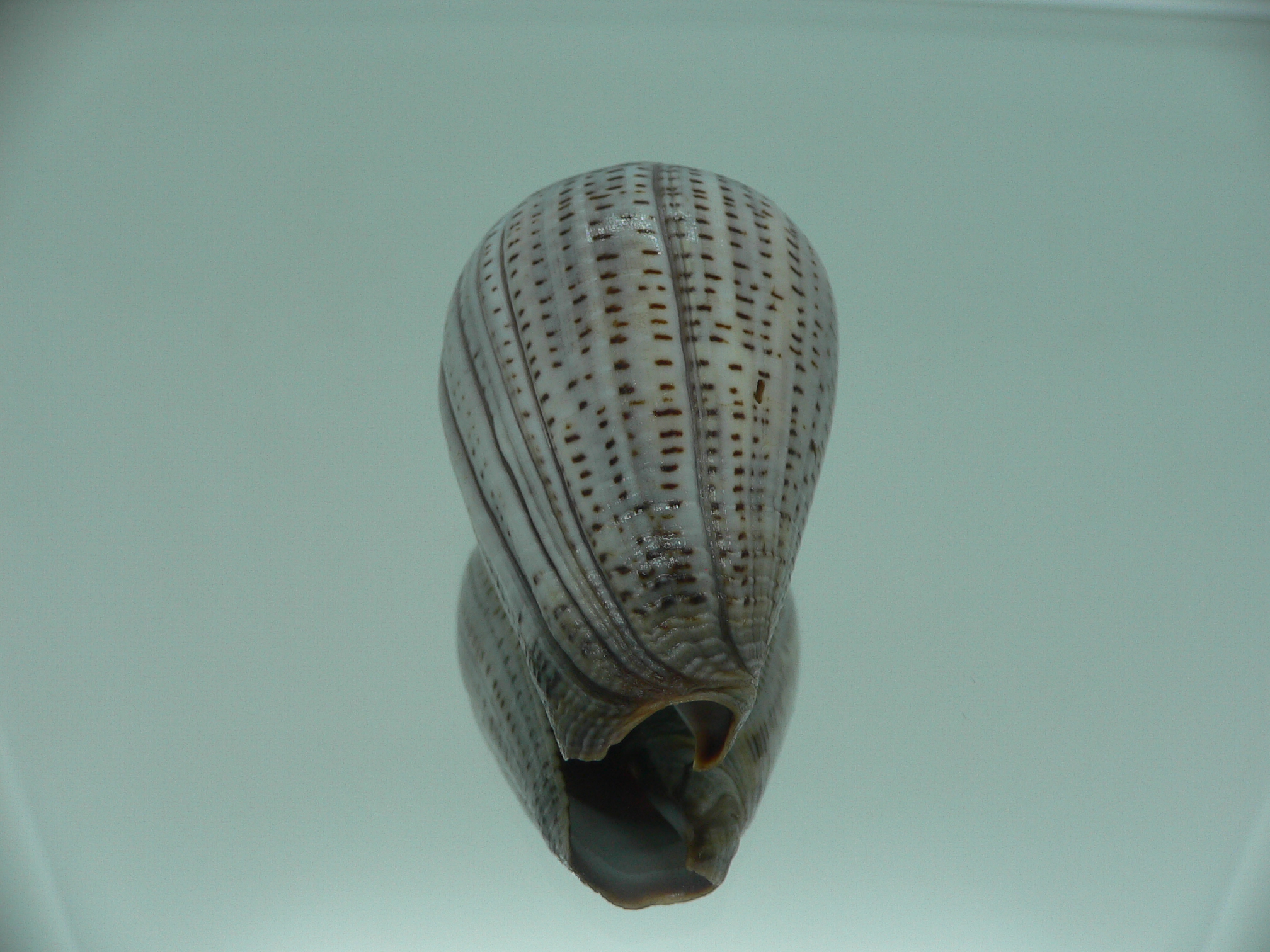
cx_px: 635
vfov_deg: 40.7
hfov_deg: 52.6
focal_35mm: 35
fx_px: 1284
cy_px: 476
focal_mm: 4.6
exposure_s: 1/60
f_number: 2.8
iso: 80
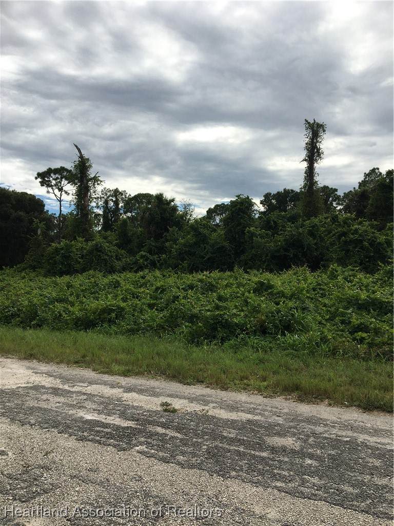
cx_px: 197
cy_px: 263
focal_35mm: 29
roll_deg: -0.1
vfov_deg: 61.7
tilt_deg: +1.9
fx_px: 440
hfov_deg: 48.2
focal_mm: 4.15
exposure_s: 1/2331
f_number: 2.2
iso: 25
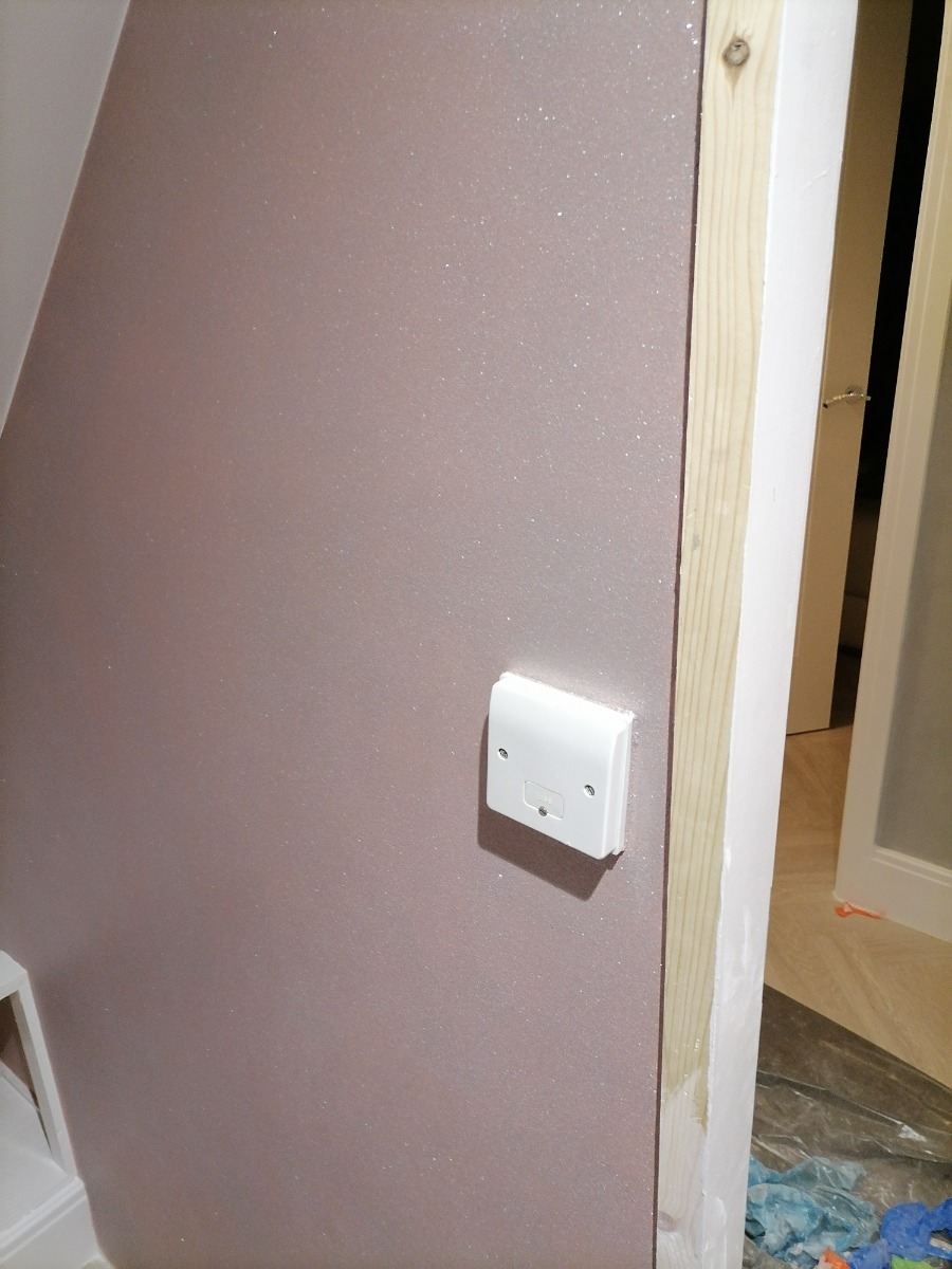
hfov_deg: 51.4
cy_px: 634
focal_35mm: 27
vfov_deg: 65.3
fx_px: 990
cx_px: 476
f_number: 1.8
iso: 320
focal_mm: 5.4
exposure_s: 1/33.3
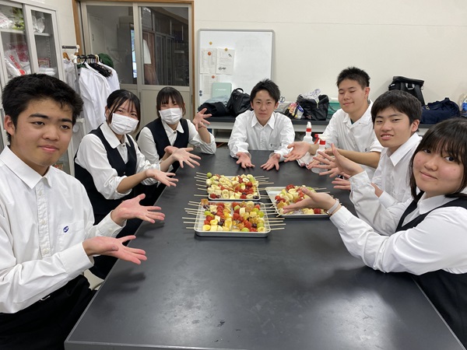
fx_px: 351
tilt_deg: -19.1
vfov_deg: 53.1
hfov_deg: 67.3
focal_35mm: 26
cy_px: 175
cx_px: 234
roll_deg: -1.6
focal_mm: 4.25
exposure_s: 1/100
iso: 80
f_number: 1.8
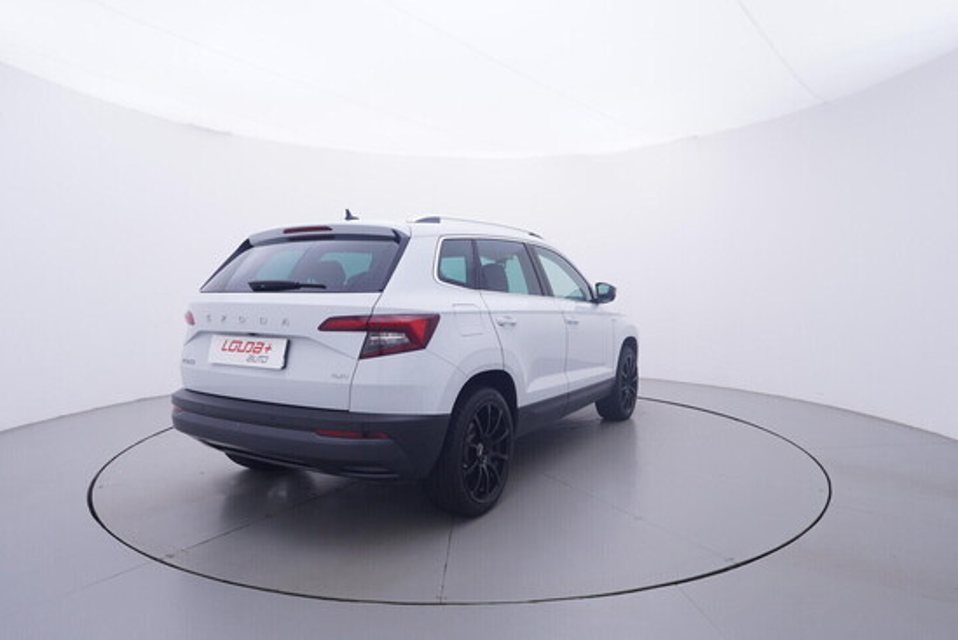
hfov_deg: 77.3
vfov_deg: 56.2
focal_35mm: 22
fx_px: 599
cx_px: 479
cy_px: 320
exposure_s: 1/80
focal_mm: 15
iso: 200
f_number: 5
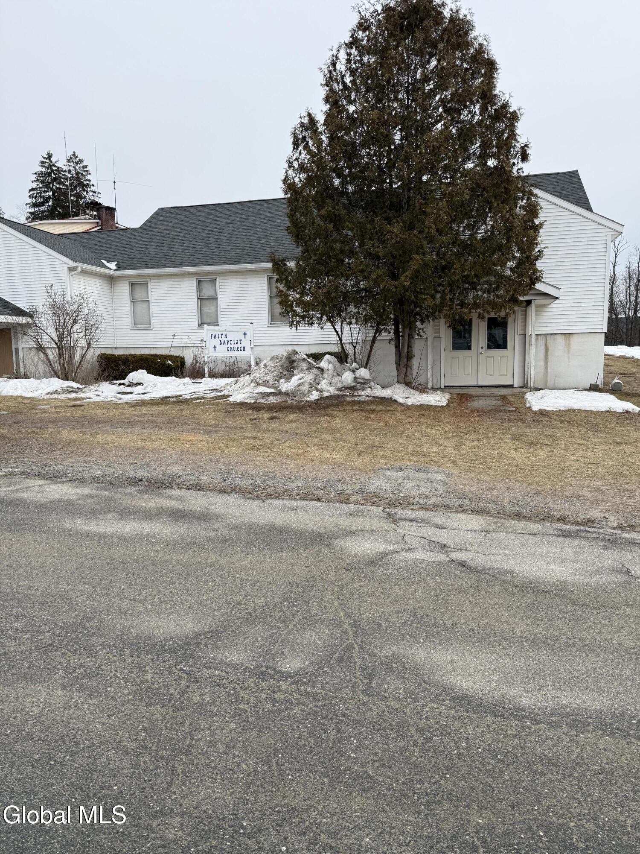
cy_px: 427
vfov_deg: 71.6
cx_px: 320
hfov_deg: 56.8
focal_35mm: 24
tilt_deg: -6.7
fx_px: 592
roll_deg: +1.3
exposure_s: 1/1949
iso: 80
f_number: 1.78
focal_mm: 6.76
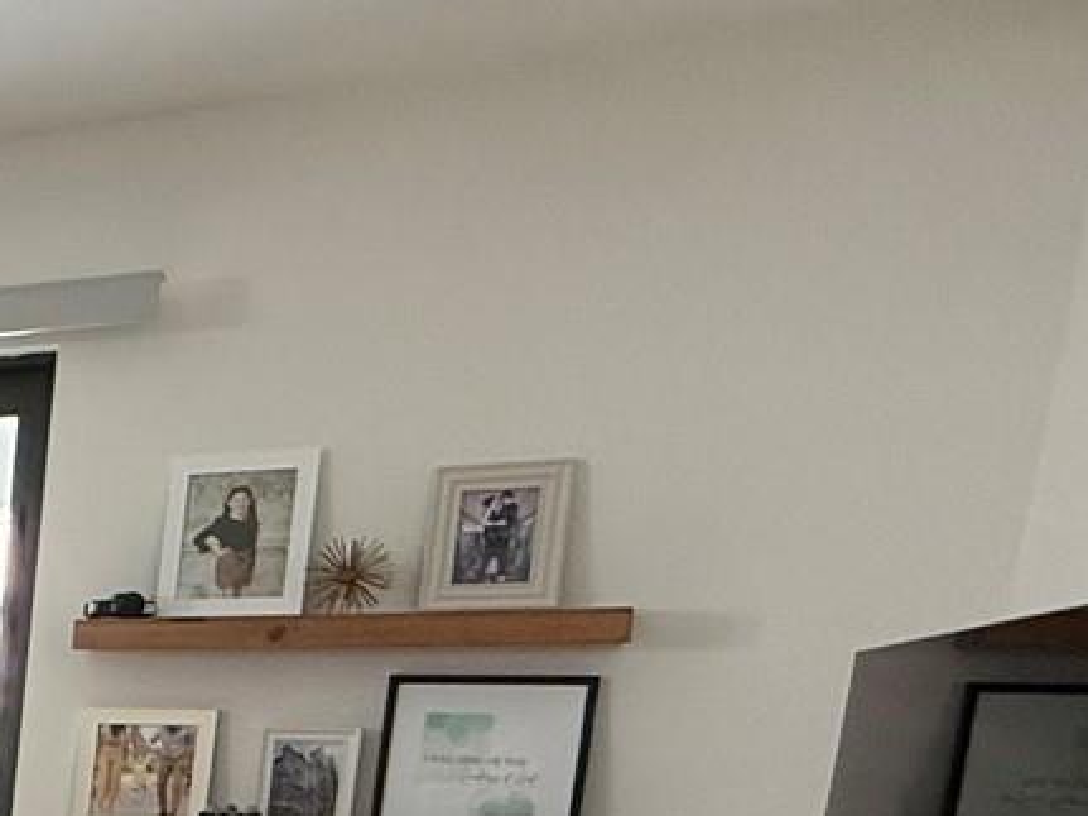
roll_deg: -1.0
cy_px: 1011
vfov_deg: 24.9
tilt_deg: -9.8
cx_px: -545
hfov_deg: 26.5
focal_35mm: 52
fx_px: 1634
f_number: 2.2
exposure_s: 1/99
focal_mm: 2.22
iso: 320
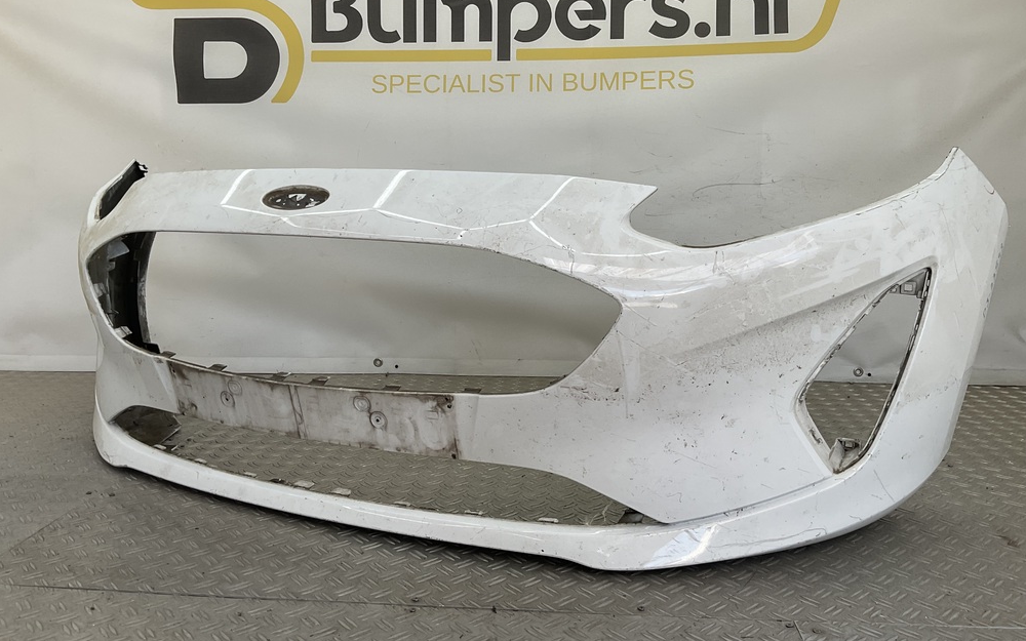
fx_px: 867
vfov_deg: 40.5
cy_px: 278
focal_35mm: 31
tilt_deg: -8.3
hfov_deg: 61.2
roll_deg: -1.8
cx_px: 512
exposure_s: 1/253
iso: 16
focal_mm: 3
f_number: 1.8
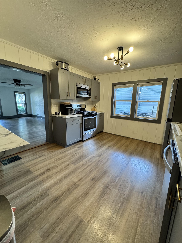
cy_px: 122
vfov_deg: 102.1
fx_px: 98
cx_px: 91
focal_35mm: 14
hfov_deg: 85.7
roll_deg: -1.8
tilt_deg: -9.9
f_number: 2.2
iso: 250
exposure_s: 1/120
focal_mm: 2.22
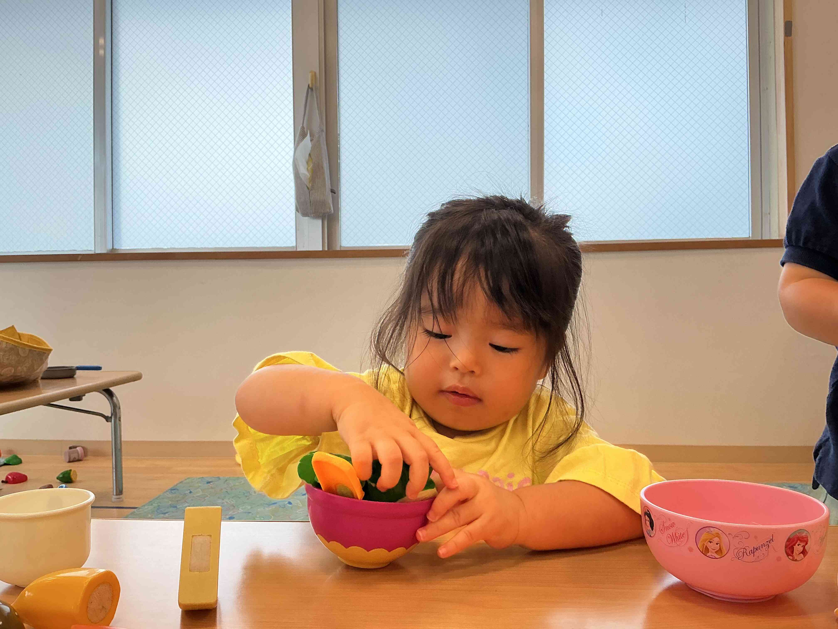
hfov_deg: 61.7
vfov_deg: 48.2
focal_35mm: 29
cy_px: 314
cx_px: 419
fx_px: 702
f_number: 1.8
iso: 25
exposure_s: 1/170
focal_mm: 3
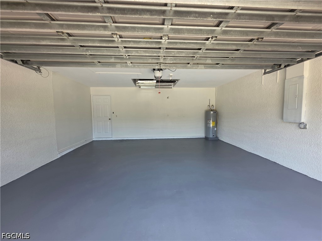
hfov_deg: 106.2
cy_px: 120
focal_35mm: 13
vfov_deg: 89.9
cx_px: 161
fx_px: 121
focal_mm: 2.2
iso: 32
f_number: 1.9
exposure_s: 1/120
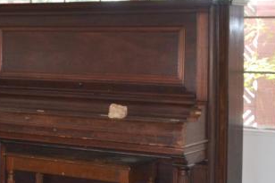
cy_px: 22
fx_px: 771
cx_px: -142
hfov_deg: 18.0
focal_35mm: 101
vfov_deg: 13.4
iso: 250
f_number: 4
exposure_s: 1/125
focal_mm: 18
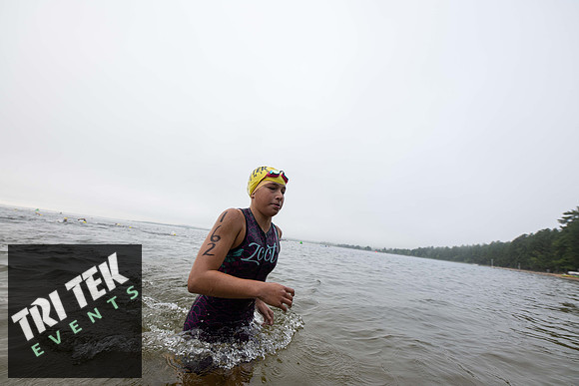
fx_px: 225
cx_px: 290
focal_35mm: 14
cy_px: 193
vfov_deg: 81.2
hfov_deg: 104.2
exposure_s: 1/640
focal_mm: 14
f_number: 4
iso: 400
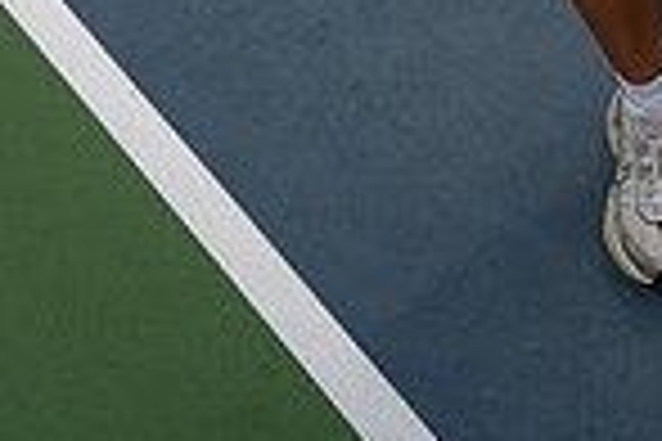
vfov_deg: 9.3
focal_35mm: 135
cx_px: 639
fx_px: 2482
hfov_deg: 15.0
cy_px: -522
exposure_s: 1/250
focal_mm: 44
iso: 100
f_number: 8
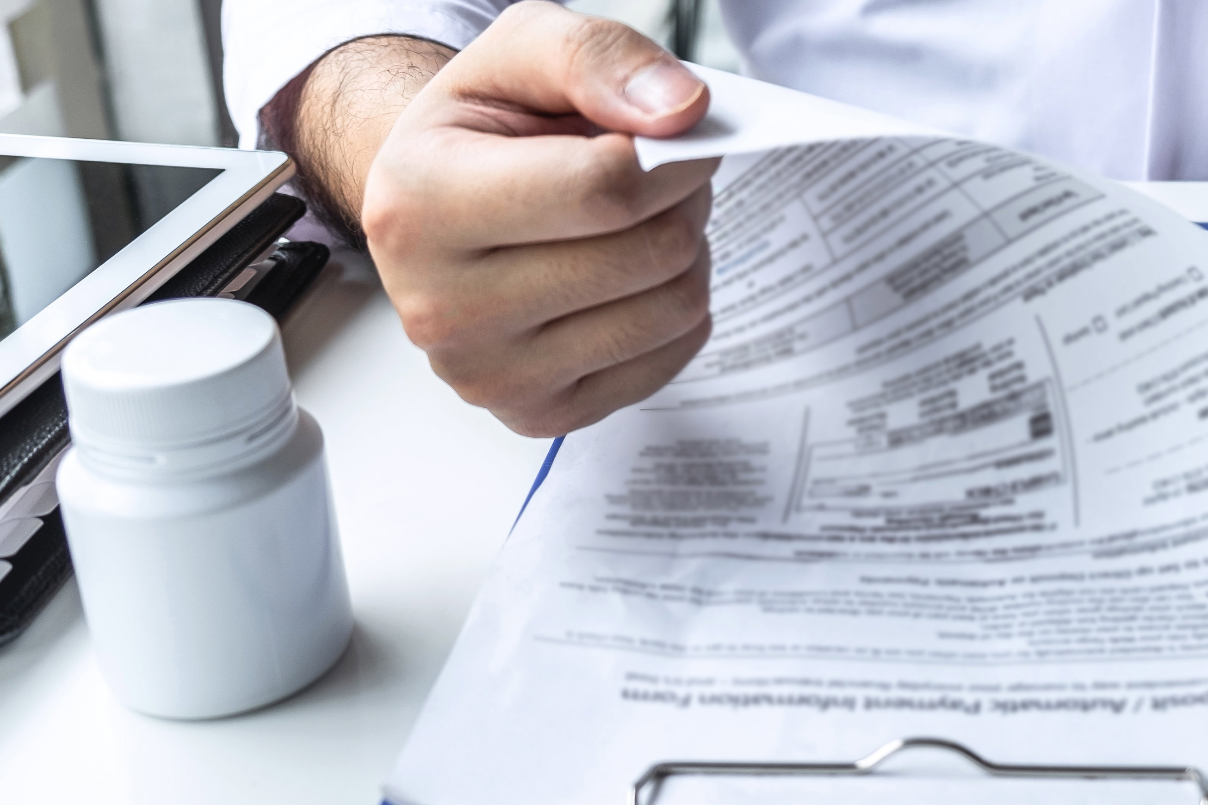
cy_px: 243
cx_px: 1070
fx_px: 2013
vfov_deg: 22.5
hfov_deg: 31.9
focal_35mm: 60
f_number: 3.2
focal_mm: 21.4
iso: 200
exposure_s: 1/180
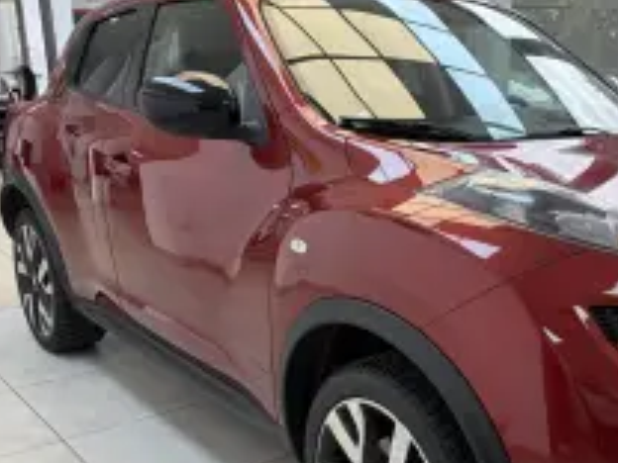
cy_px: 303
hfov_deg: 40.7
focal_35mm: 45
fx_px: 803
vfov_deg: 32.0
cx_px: 475
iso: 40
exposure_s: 1/122
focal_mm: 5.96
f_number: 1.6
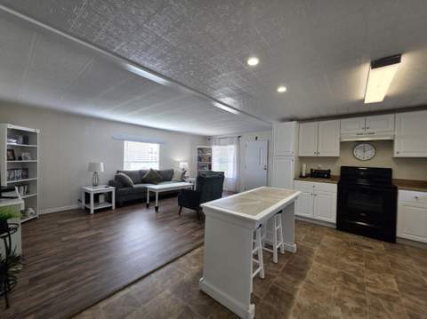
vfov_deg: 89.8
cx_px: 214
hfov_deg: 106.2
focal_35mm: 13
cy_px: 160
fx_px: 160
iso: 80
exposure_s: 1/120
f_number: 1.9
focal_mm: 2.2
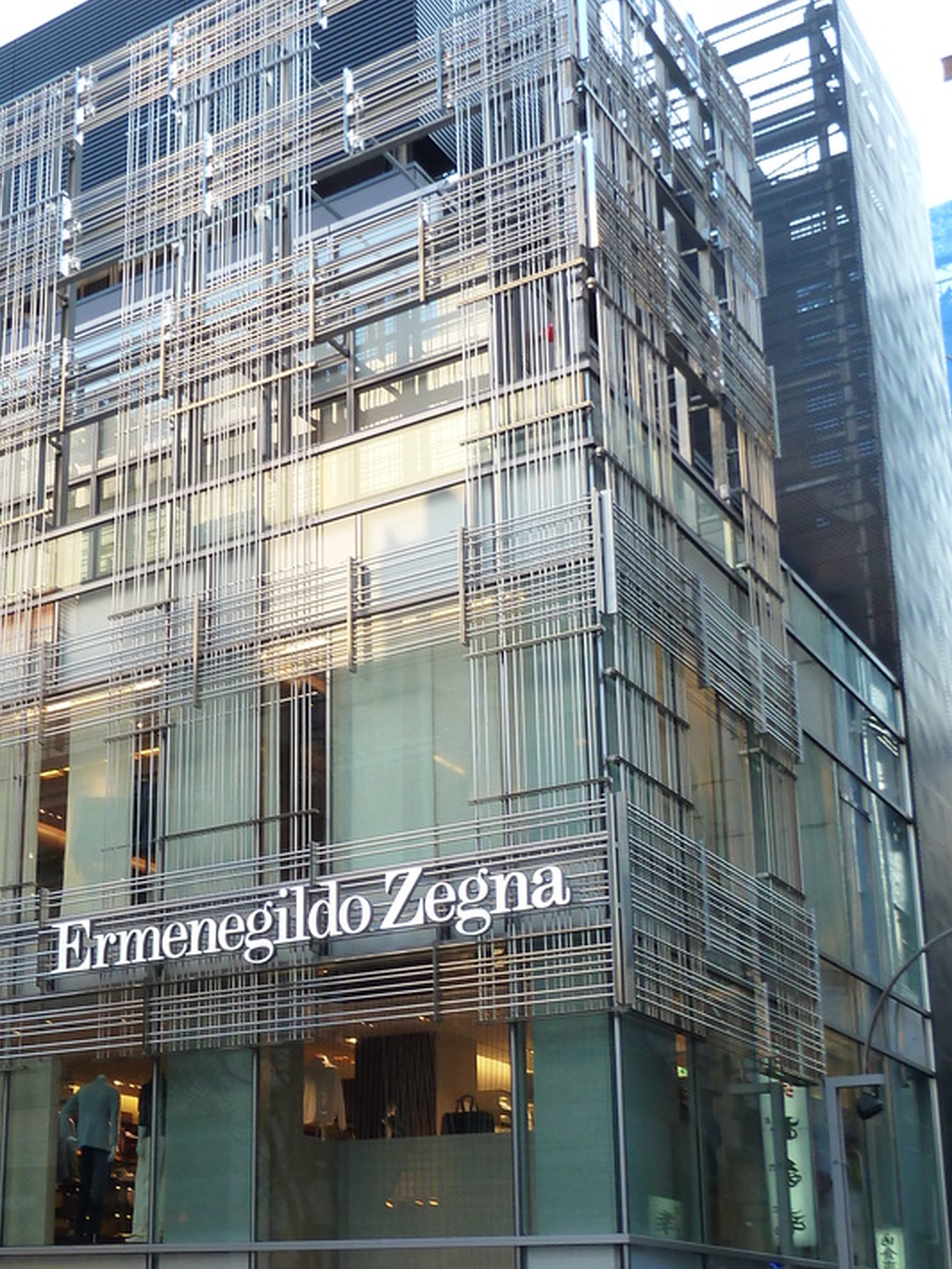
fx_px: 1796
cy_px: 840
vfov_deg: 38.5
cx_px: 216
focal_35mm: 49
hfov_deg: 29.1
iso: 125
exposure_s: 1/40
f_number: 3.4
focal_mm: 4.7
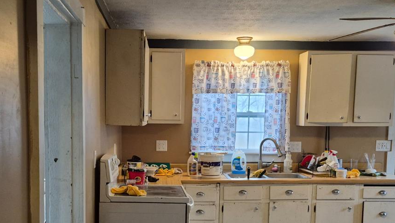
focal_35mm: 44
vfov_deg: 26.7
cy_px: 176
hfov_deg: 46.2
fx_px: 461
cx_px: 168
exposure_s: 1/120
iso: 800
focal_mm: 5.4
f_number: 1.8
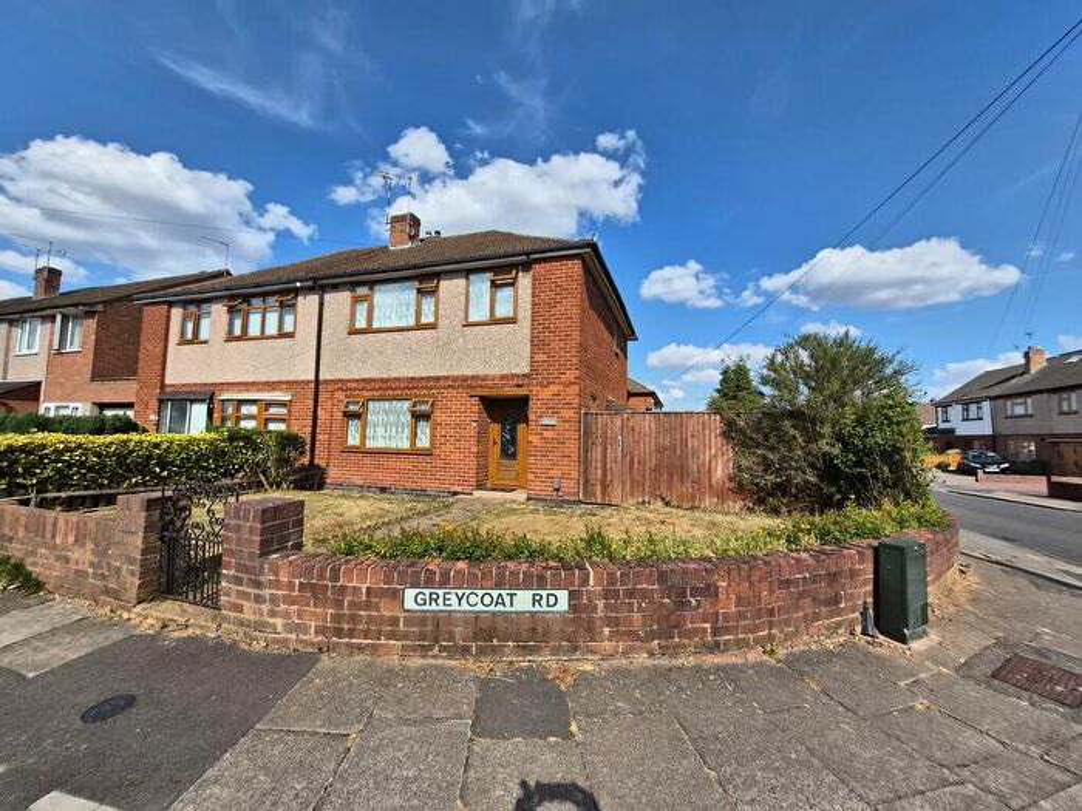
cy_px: 406
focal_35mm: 13
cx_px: 541
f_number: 2.2
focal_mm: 1.7
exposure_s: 1/1400
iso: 25
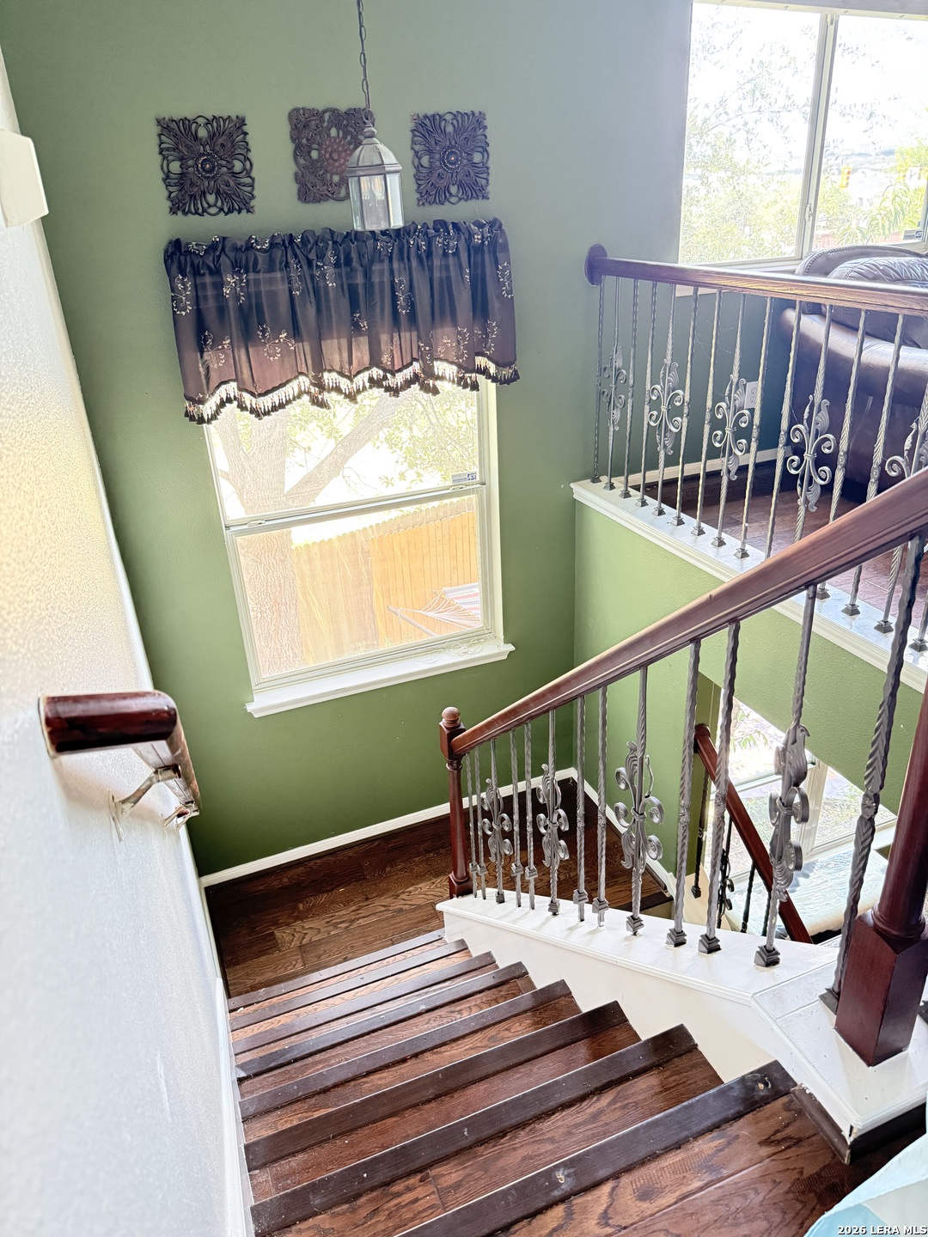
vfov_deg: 71.6
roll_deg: +2.4
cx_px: 464
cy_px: 618
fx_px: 858
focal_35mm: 24
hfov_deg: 56.8
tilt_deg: -26.2
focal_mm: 6.76
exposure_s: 1/60
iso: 500
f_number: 1.78
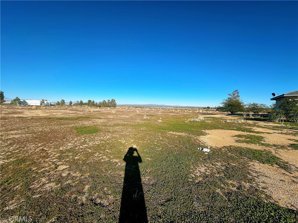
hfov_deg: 102.1
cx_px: 149
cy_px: 112
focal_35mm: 14
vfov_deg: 85.7
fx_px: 121
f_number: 2.2
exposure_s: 1/3125
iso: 50
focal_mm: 2.22
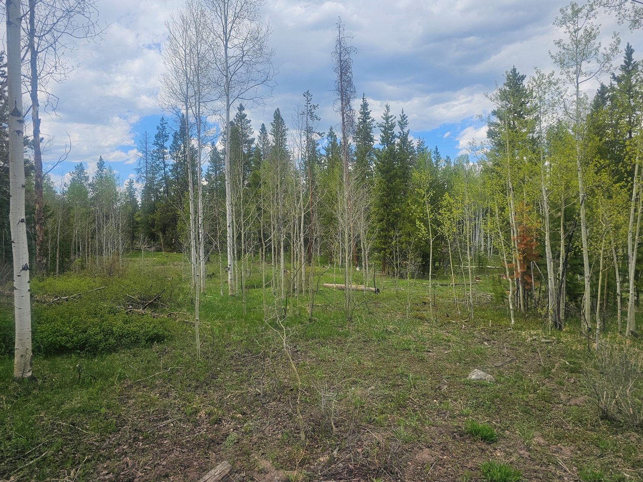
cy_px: 236
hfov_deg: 71.6
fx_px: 446
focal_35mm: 24
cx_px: 320
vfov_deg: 56.8
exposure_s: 1/1195
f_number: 1.7
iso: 20
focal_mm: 6.3
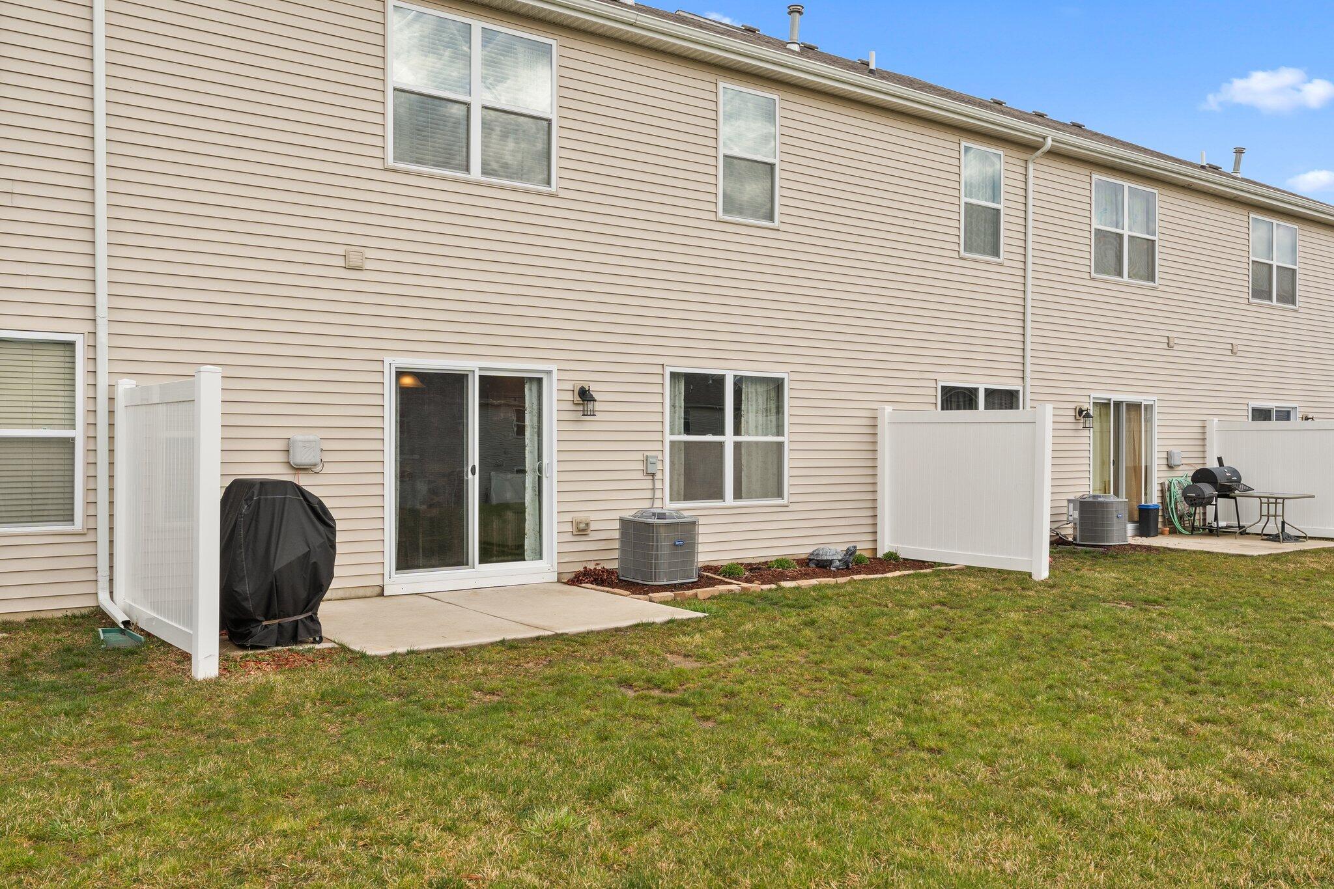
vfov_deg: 45.0
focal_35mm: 29
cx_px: 667
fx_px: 1074
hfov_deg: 63.7
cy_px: 444
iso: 200
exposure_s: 1/80
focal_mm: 19.7
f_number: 9
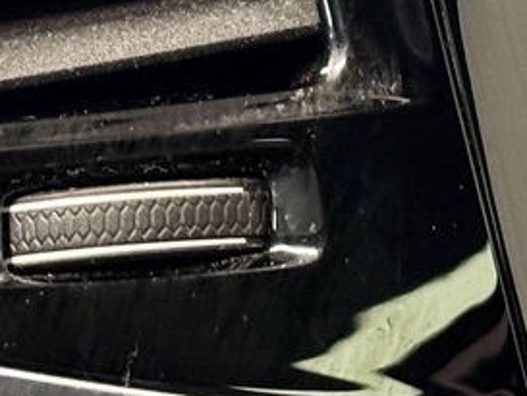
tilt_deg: -24.9
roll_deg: -0.8
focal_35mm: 253
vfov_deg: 5.8
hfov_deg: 7.6
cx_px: 983
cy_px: -172
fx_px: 3853
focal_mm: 6.76
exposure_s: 1/25
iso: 500
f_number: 1.78
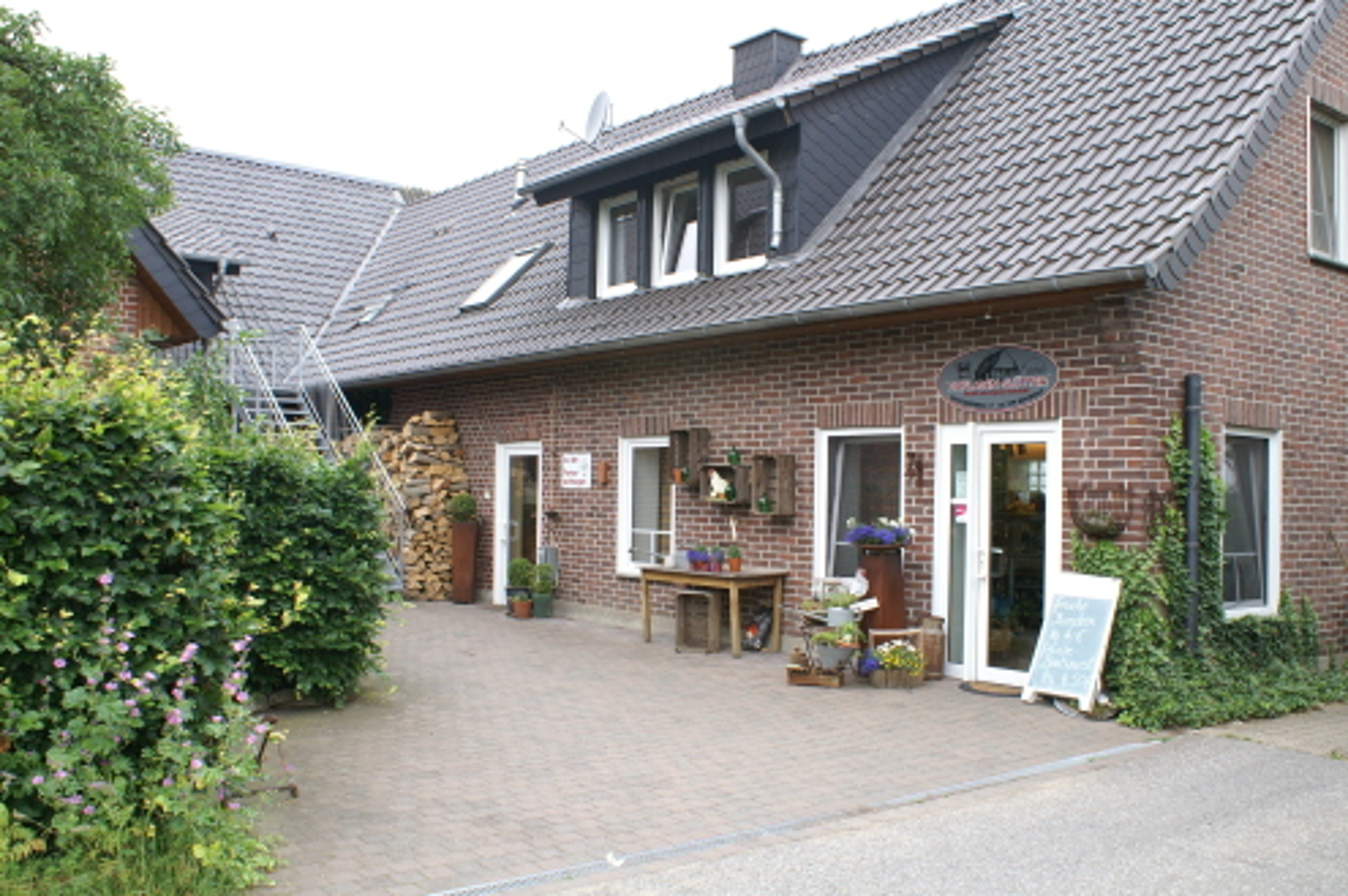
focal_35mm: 30
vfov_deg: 43.5
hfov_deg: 62.0
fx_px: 1122
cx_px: 674
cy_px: 448
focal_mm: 20
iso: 100
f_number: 7.1
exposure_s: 1/60
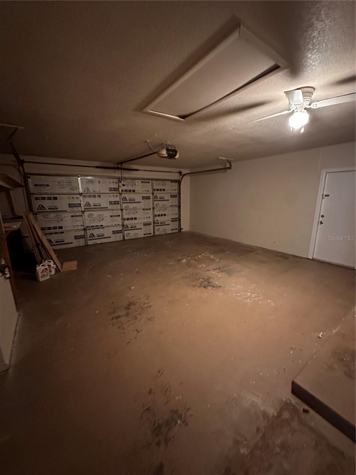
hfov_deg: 85.7
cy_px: 238
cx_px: 178
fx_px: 192
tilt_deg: -11.6
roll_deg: +0.4
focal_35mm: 14
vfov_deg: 102.1
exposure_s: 1/30
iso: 1250
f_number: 2.2
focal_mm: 2.22
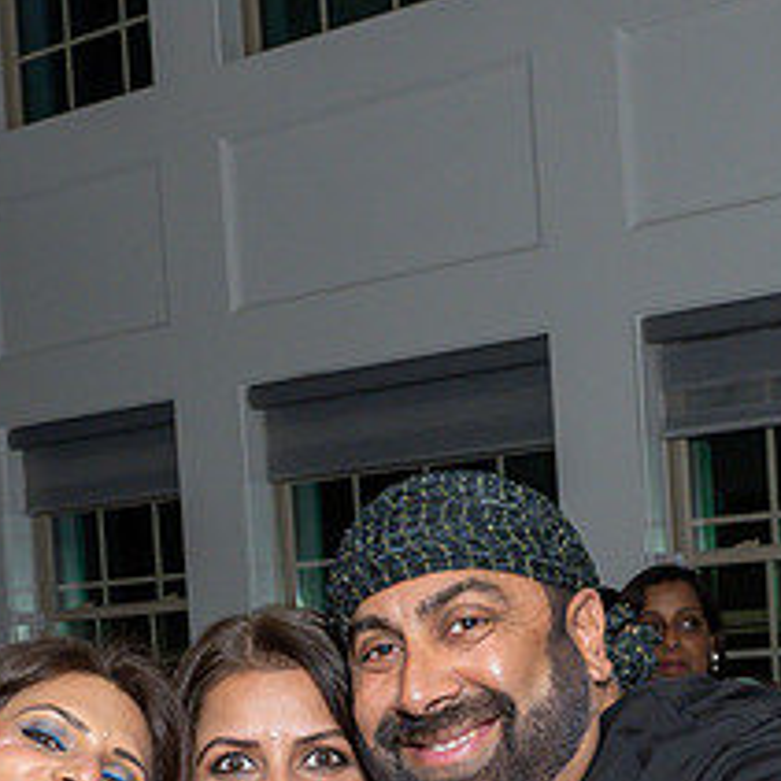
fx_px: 1991
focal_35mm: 78
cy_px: 666
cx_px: 178
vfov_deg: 21.8
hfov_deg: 22.0
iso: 800
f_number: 7.1
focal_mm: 17
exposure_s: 1/250
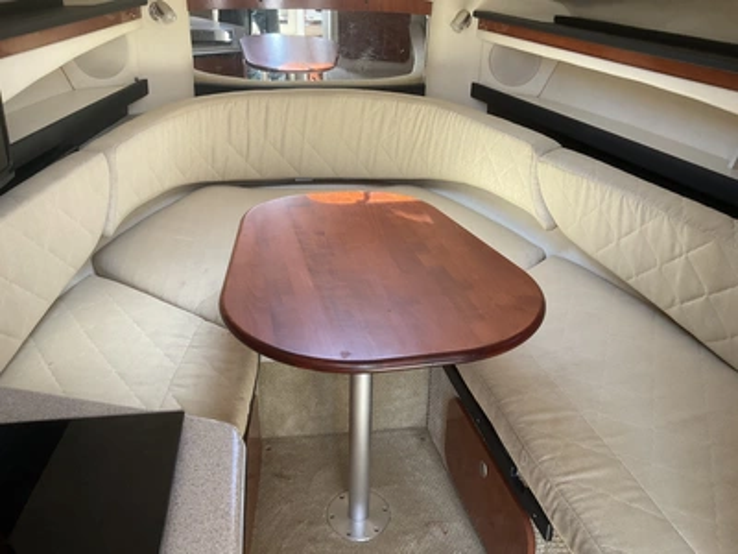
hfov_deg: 61.7
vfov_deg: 48.2
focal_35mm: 29
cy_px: 277
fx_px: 618
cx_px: 369
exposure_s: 1/122
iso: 50
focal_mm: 3
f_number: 1.8
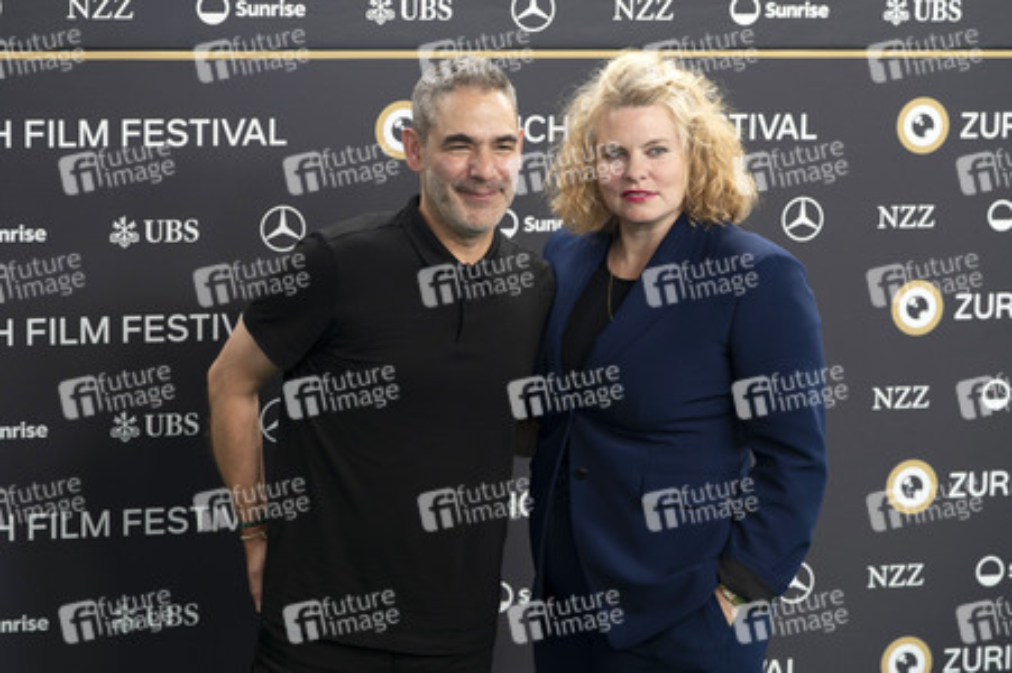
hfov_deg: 23.4
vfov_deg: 15.7
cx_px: 425
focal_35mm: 87
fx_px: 2442
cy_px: 283
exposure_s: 1/200
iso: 400
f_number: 4.5
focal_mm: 75
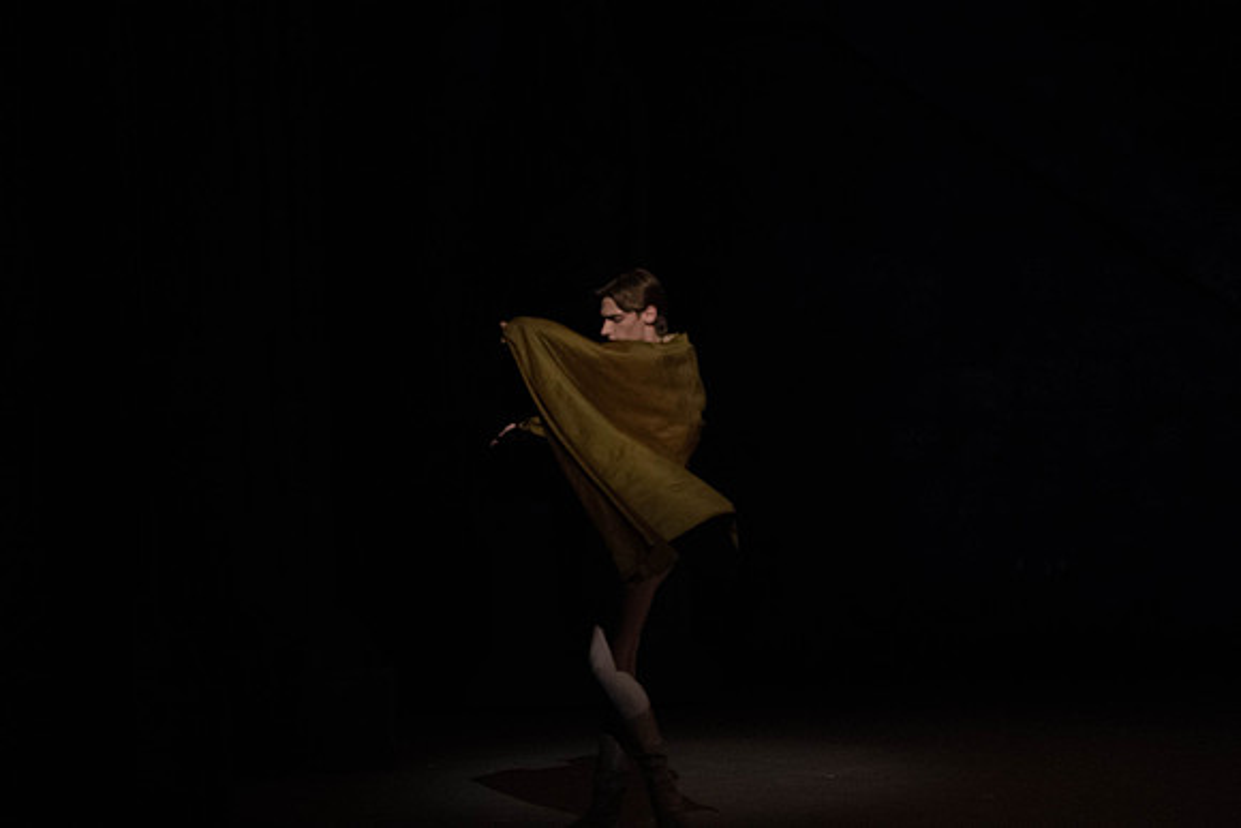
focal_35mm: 315
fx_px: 10861
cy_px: 414
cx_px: 620
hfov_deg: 6.5
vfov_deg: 4.4
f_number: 5.6
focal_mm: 315
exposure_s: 1/250
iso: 8000
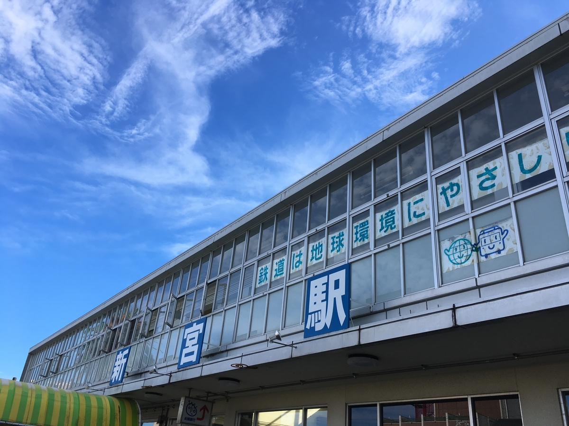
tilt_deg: +28.4
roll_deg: -5.2
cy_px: 213
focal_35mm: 29
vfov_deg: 48.2
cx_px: 284
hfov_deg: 61.7
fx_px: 477
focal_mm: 4.15
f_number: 2.2
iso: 25
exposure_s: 1/801
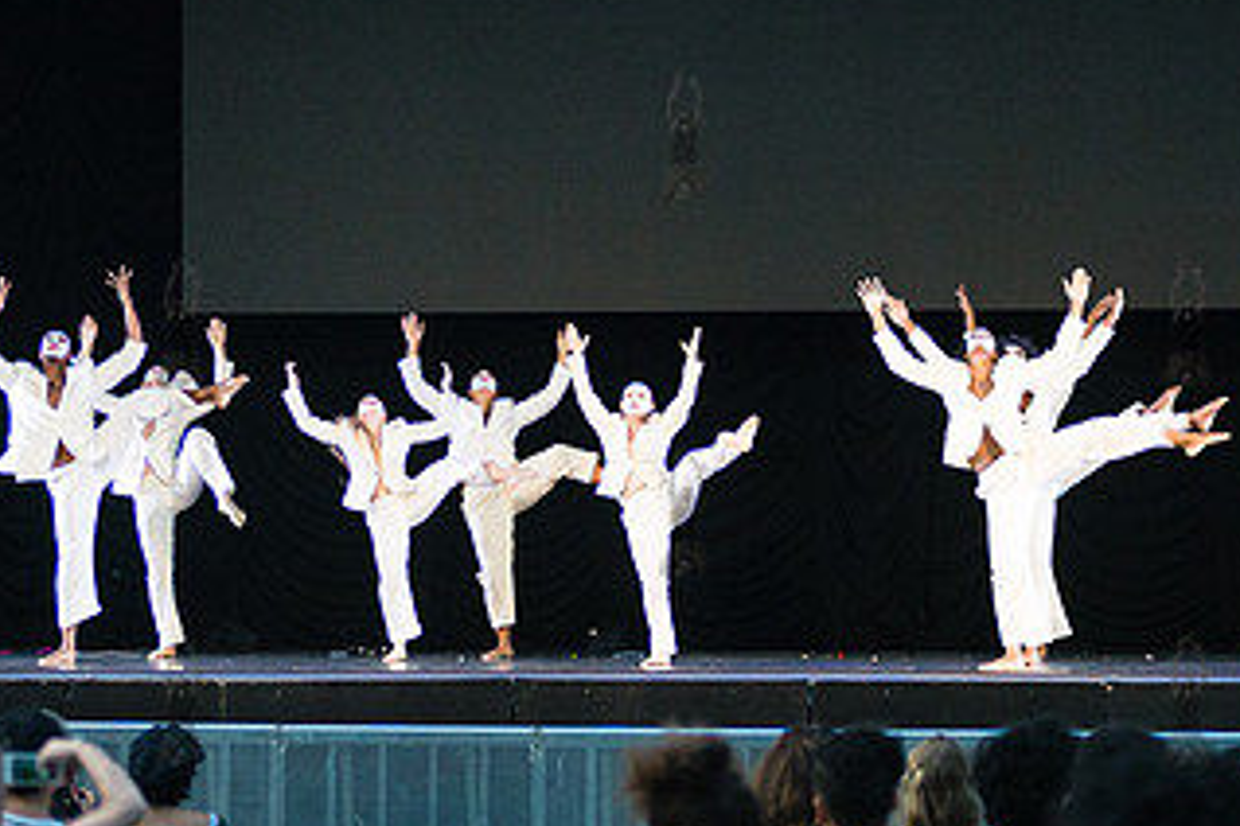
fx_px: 5786
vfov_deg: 8.2
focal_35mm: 168
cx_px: 682
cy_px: 508
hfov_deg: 12.2
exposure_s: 1/1000
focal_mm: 92
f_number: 2.8
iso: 3200
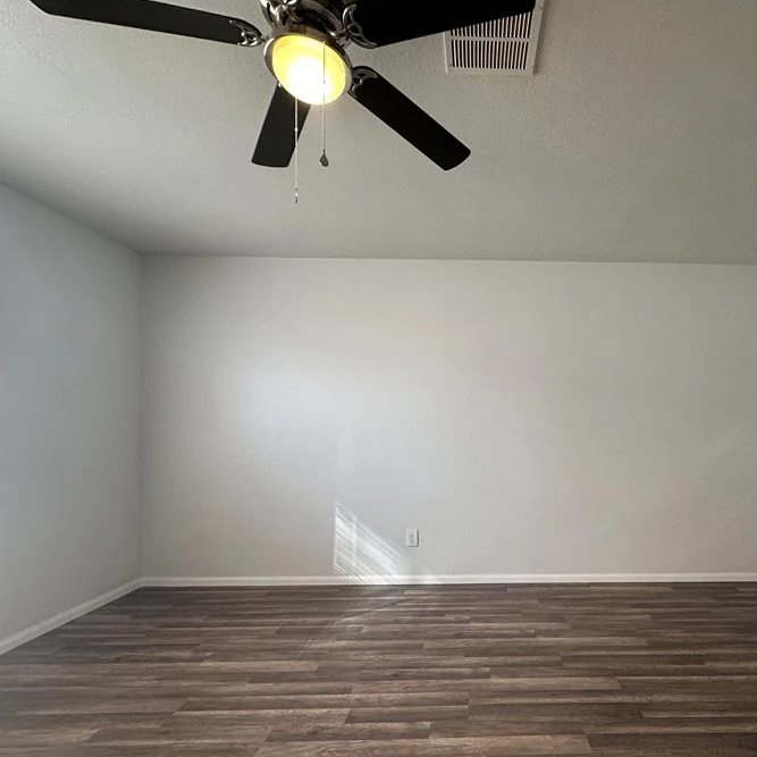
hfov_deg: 75.8
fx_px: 470
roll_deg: -0.1
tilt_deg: +0.0
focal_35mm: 19
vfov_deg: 77.3
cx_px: 490
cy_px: 429
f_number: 2.2
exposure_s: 1/120
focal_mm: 2.22
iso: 160
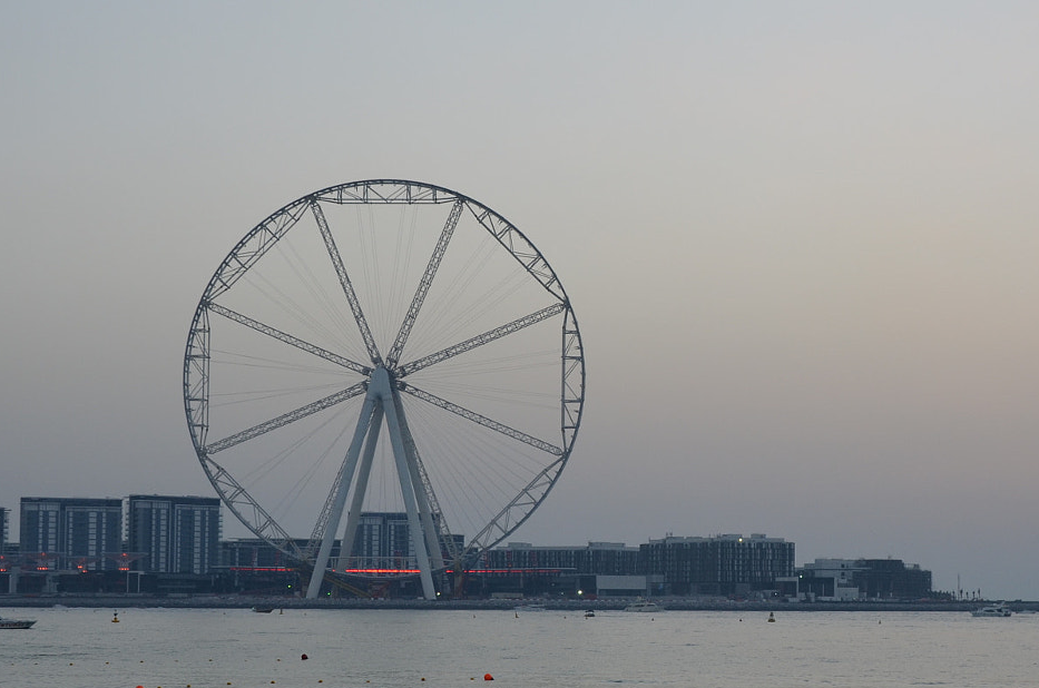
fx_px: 2074
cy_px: 465
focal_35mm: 72
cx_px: 690
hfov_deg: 28.0
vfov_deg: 18.8
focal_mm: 28
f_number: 5.6
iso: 280
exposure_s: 1/125
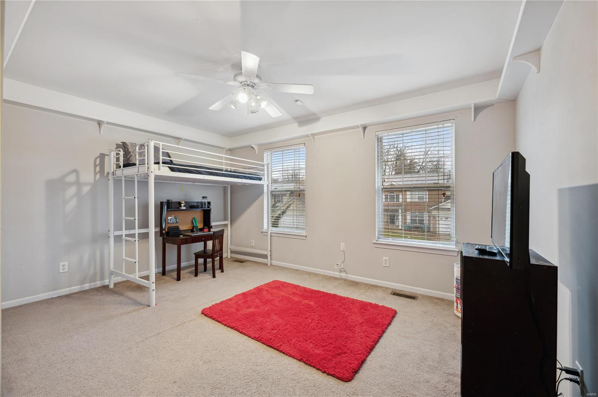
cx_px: 299
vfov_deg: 81.1
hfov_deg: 104.3
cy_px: 198
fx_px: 232
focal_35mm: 14
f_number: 8
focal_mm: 14
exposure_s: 1.6
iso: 100
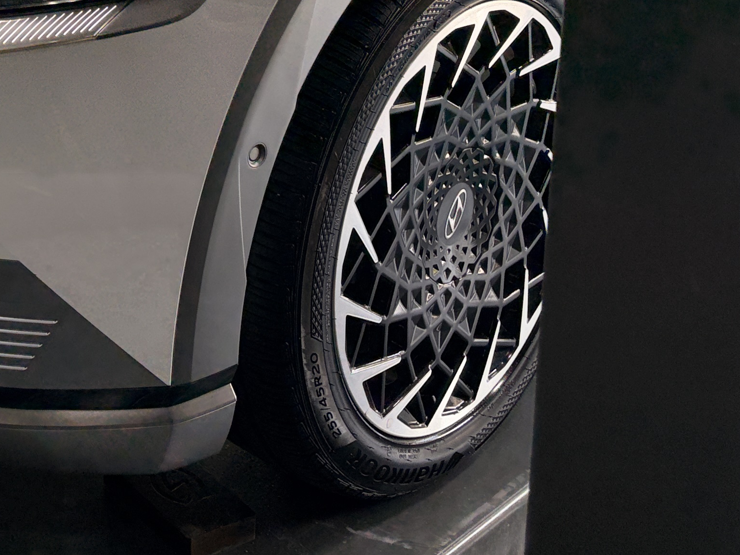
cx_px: -68
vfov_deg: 20.1
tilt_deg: -11.9
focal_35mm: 68
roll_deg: +0.7
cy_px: -138
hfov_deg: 26.4
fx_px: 1453
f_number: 1.6
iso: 100
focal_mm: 5.96
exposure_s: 1/186
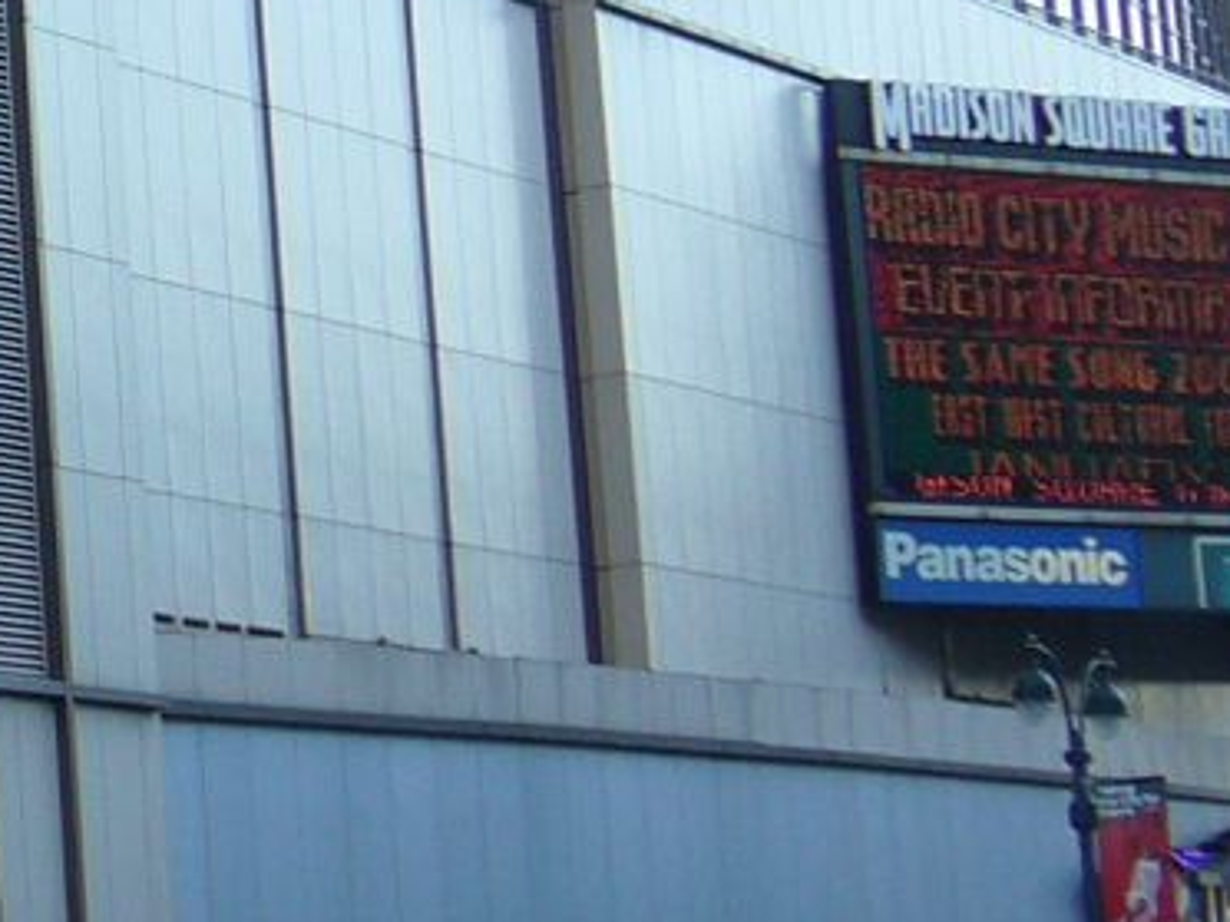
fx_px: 6112
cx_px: -893
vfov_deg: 8.6
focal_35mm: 172
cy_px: -132
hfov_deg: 10.8
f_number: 3
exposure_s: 1/80
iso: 80
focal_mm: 6.6
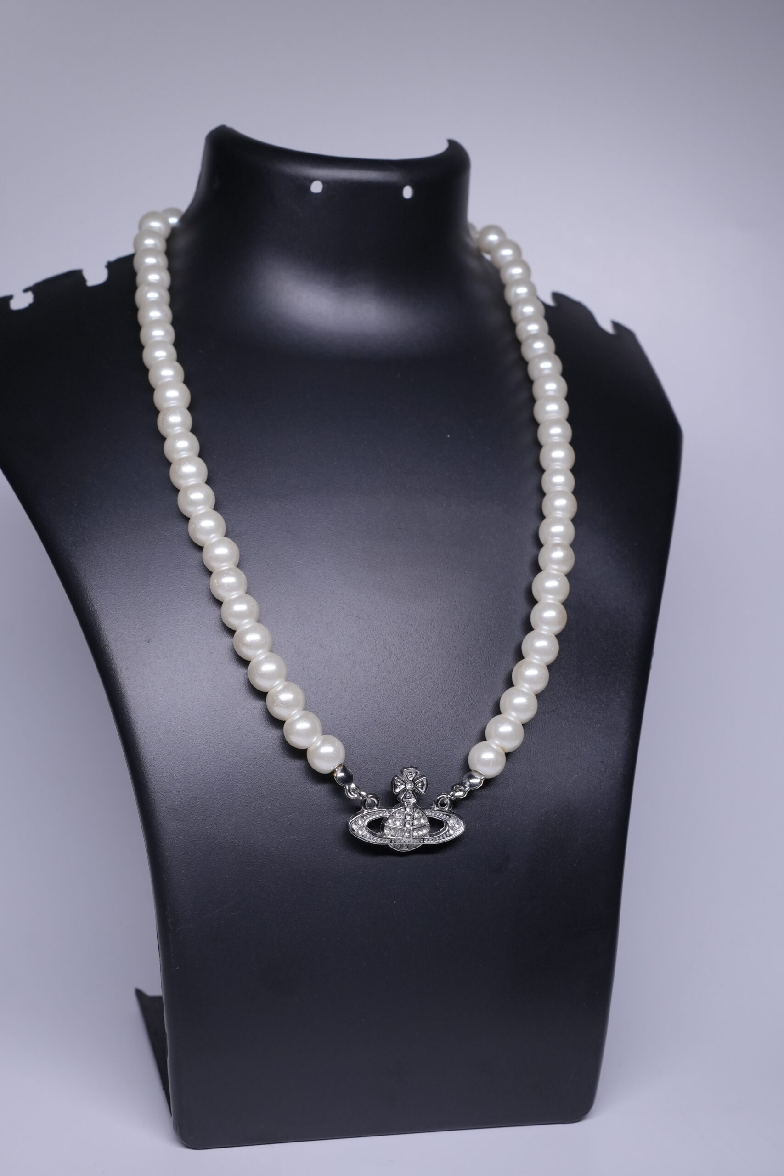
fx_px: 1698
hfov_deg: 26.0
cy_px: 588
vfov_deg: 38.2
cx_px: 392
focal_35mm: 52
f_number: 8
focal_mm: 35
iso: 800
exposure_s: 1/160
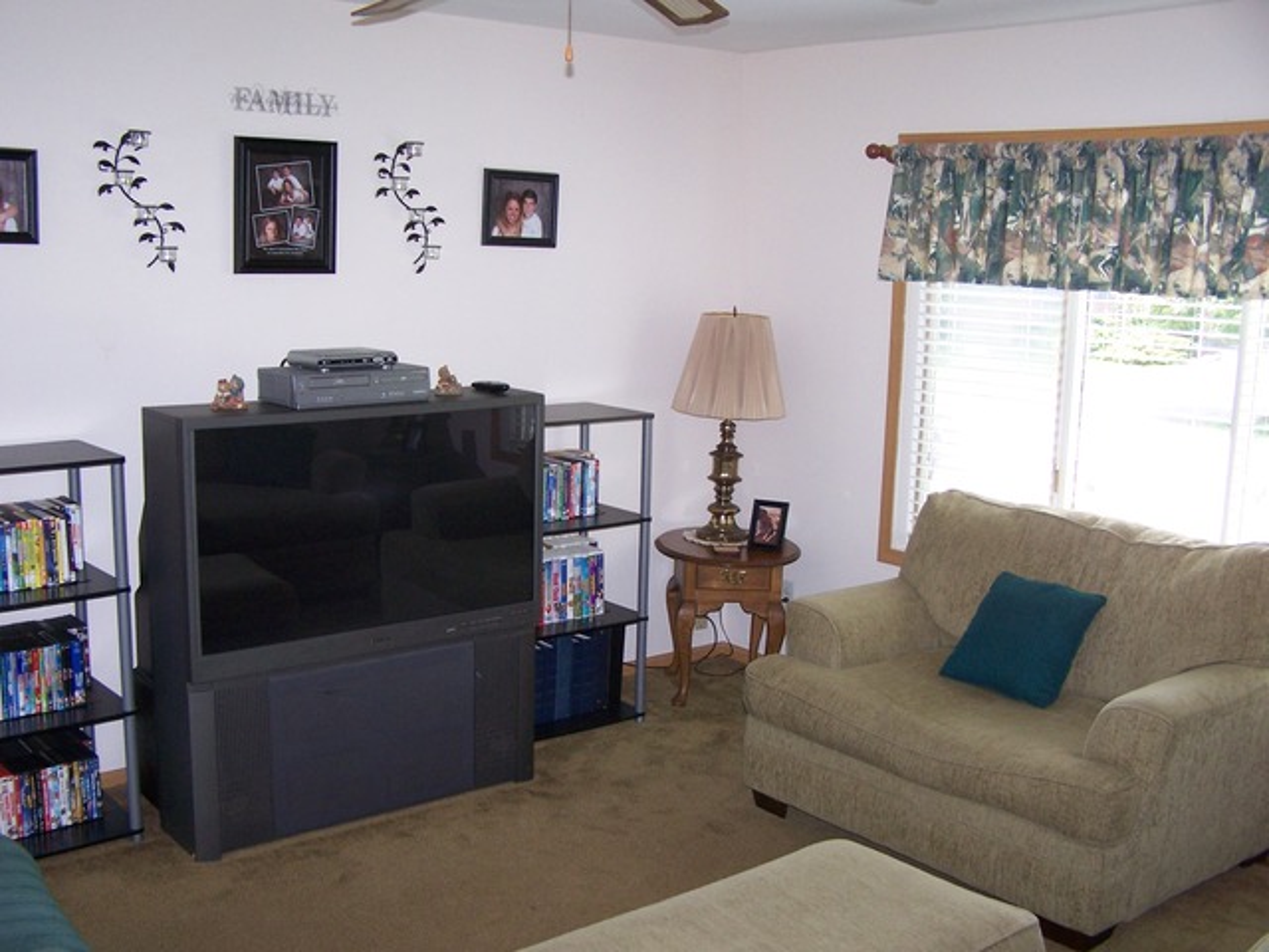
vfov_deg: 37.7
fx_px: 1393
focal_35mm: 38
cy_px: 476
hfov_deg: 49.0
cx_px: 634
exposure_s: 1/60
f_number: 2.8
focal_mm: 6.3
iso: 140
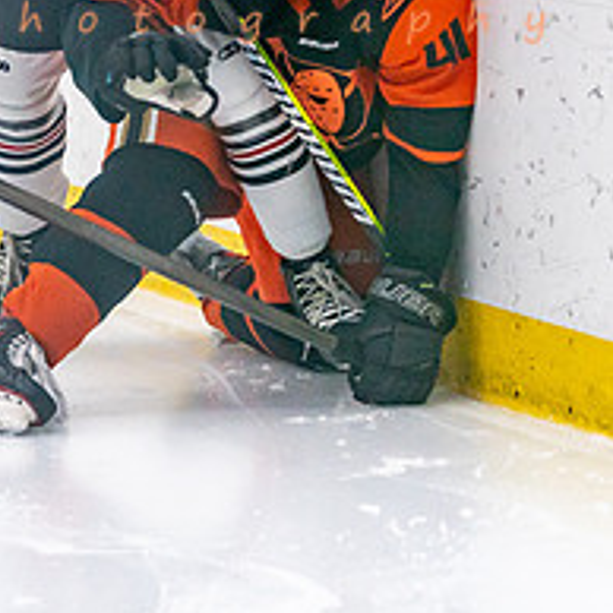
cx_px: 266
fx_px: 6171
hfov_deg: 5.7
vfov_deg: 5.7
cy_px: -51
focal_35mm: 308
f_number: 2.8
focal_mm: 104
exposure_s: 1/1250
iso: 3200
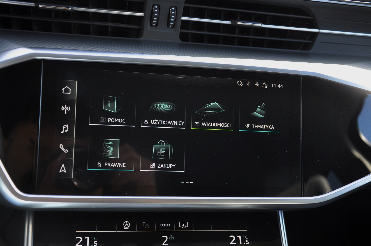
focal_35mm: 51
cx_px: 186
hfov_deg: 38.9
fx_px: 525
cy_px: 123
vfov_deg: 26.4
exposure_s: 1/80
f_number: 4.2
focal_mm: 34
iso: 250
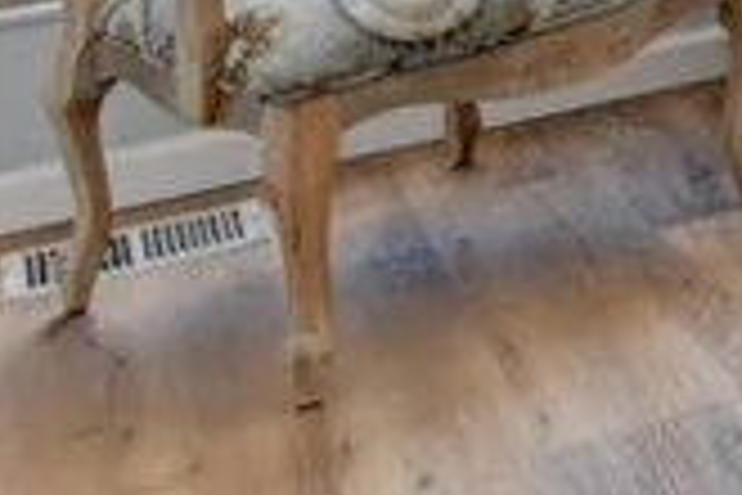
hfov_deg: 13.4
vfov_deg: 12.0
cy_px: -670
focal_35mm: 93
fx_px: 1917
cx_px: 1938
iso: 640
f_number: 9
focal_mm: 10
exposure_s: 1/40
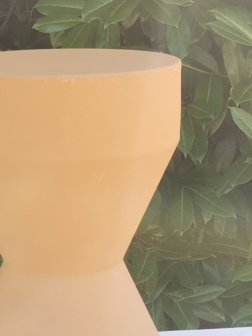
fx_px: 1136
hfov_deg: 12.6
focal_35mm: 117
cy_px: 225
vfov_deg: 16.8
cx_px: 60
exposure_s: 1/397
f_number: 1.8
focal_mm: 5.58
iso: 50
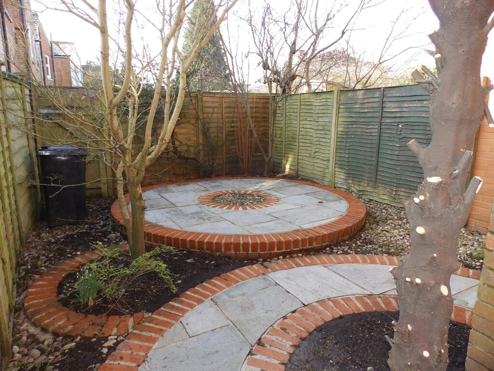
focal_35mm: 22
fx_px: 314
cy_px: 186
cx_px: 247
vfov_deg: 61.1
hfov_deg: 76.4
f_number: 3.4
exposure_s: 1/80
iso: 80
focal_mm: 4
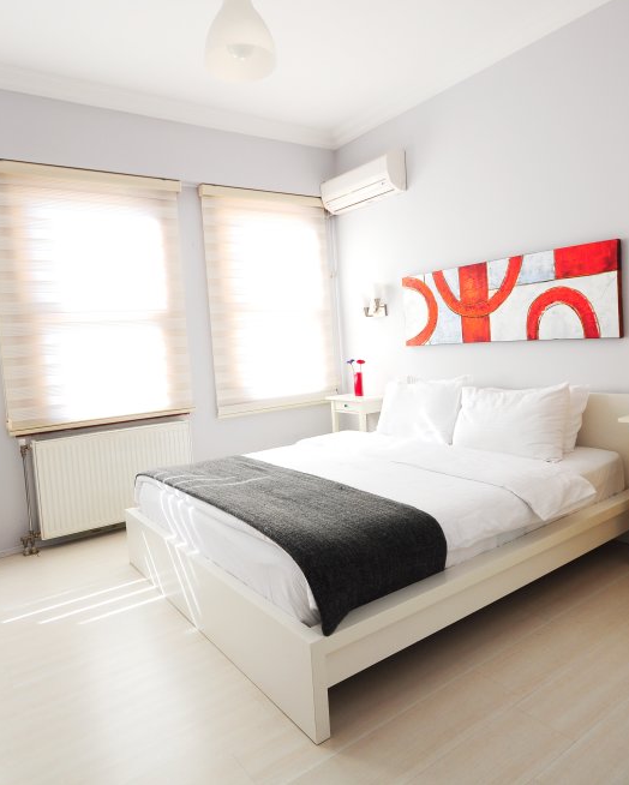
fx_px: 511
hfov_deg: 63.2
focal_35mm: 22
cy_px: 379
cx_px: 301
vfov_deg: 75.0
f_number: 7.1
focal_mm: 10
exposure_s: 1/25
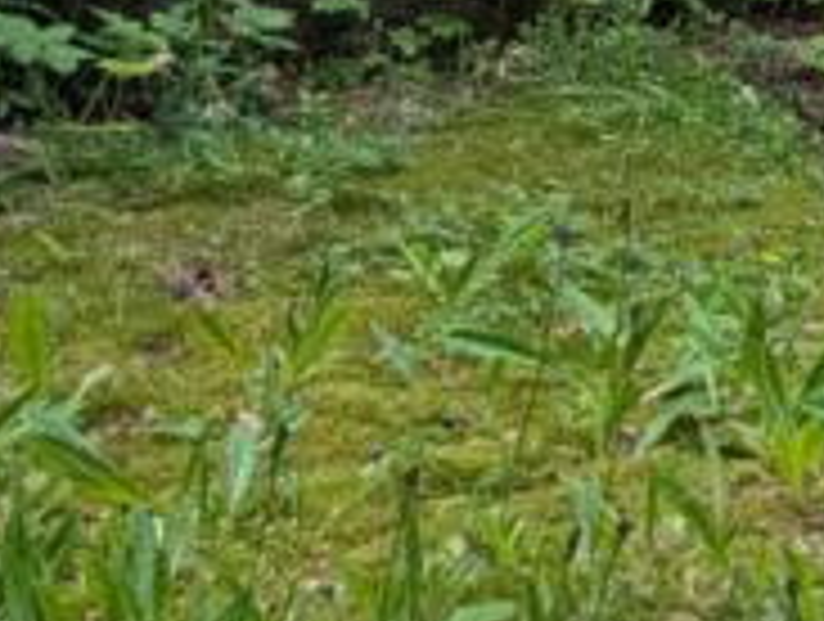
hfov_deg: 10.4
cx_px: 2134
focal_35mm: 157
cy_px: -765
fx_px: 3745
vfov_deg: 8.8
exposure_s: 1/394
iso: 24
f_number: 1.68
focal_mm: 6.9
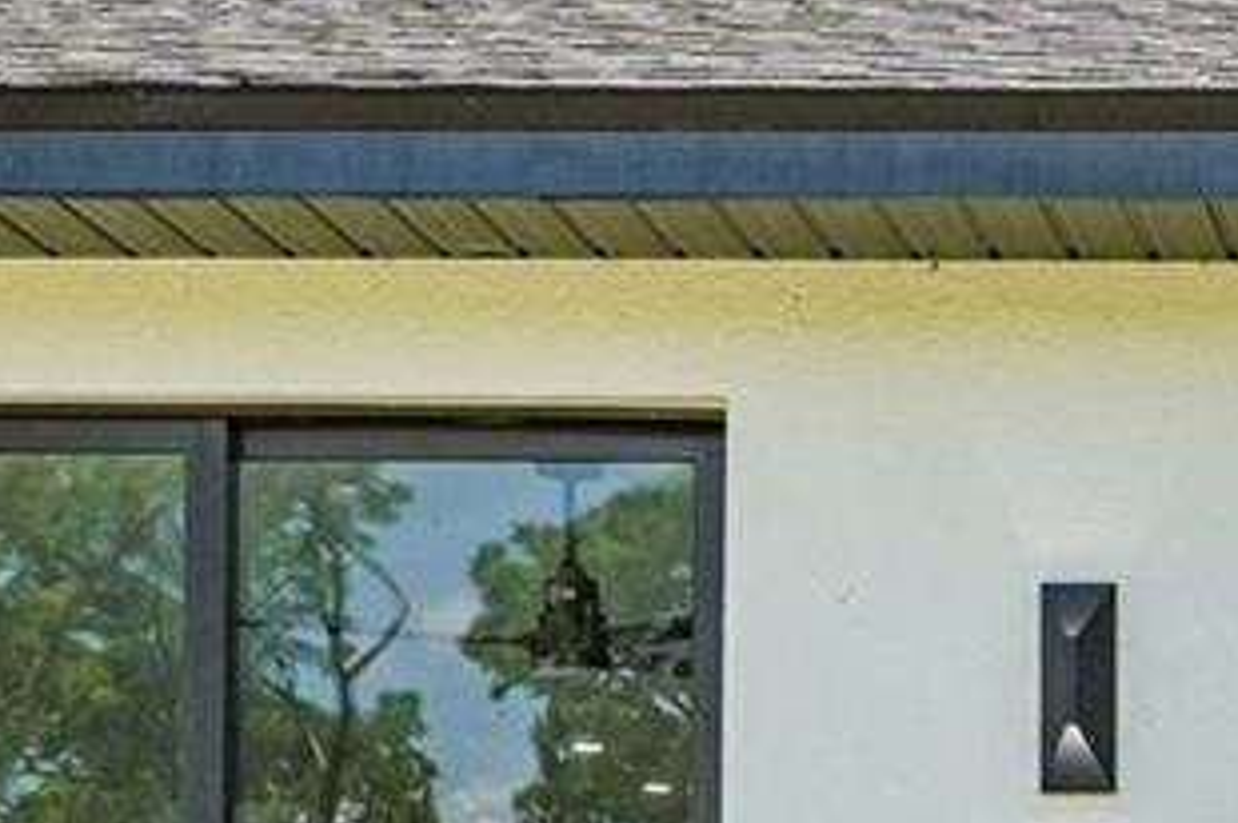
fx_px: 4260
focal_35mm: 124
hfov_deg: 15.4
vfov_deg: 10.6
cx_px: 1769
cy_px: 1326
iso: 400
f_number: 8
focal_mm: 24
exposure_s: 1/800
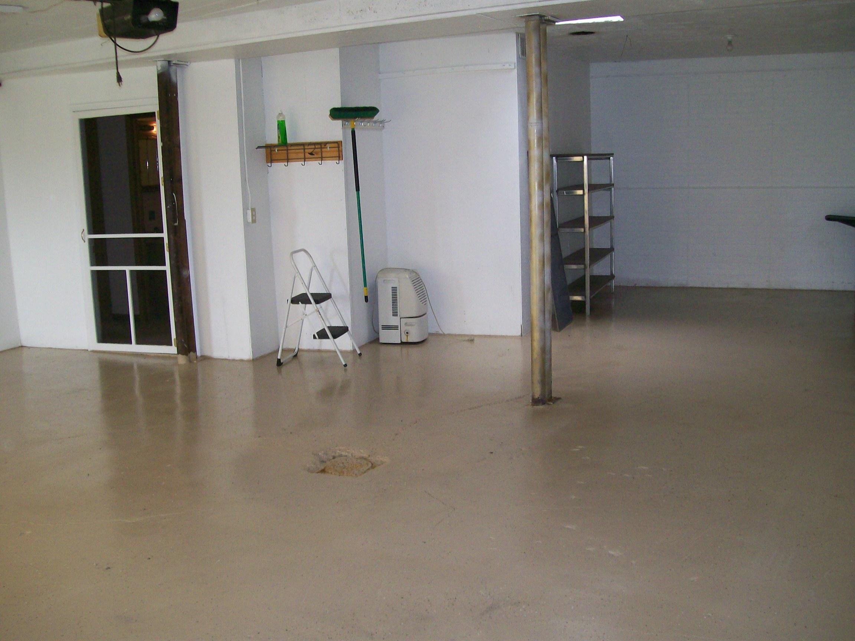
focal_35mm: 36
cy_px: 320
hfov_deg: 51.4
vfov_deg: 39.7
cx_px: 428
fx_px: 889
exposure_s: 1/64
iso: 140
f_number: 2.7
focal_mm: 6
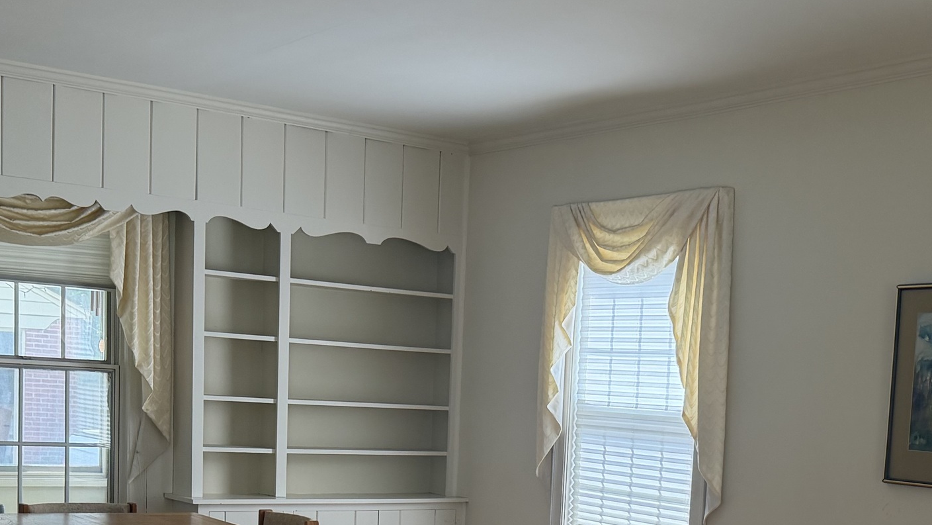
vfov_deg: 20.3
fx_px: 1409
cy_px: 553
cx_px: 577
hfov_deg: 36.4
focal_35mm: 57
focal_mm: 6.76
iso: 200
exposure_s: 1/122
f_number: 1.78
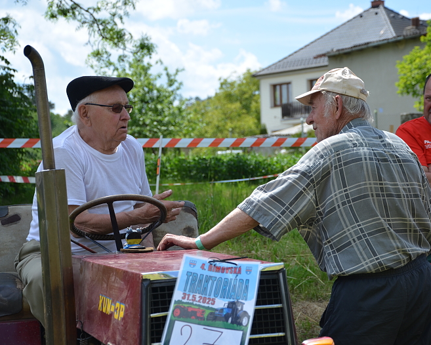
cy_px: 172
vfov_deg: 14.5
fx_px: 1353
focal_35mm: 106
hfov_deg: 18.1
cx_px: 245
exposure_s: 1/400
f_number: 5.3
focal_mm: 62
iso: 100
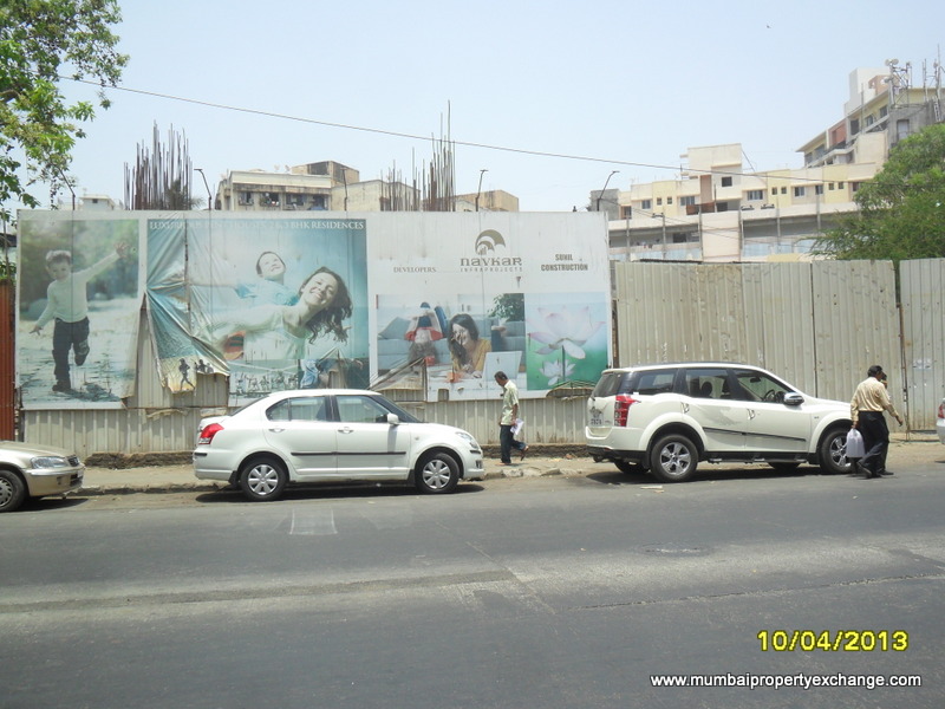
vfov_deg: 44.2
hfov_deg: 56.8
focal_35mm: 32
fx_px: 874
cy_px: 354
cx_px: 472
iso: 100
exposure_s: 1/1000
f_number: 3.7
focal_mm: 5.7
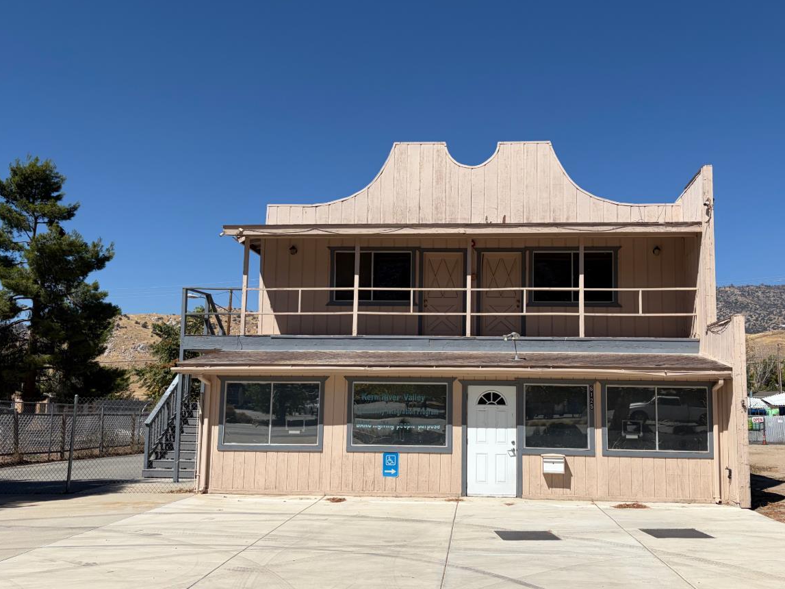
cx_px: 455
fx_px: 771
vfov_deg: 41.8
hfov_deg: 53.7
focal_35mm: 34
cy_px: 306
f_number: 1.6
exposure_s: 1/7813
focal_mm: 5.96
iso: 50
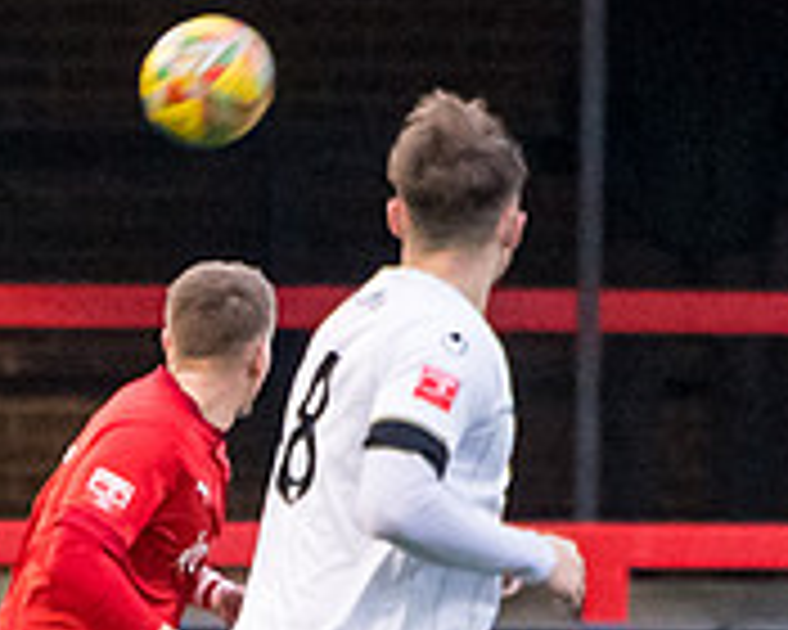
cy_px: 888
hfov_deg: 1.0
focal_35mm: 1992
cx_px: -538
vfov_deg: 0.8
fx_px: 46457
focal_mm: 280
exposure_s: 1/640
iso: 4000
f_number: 4
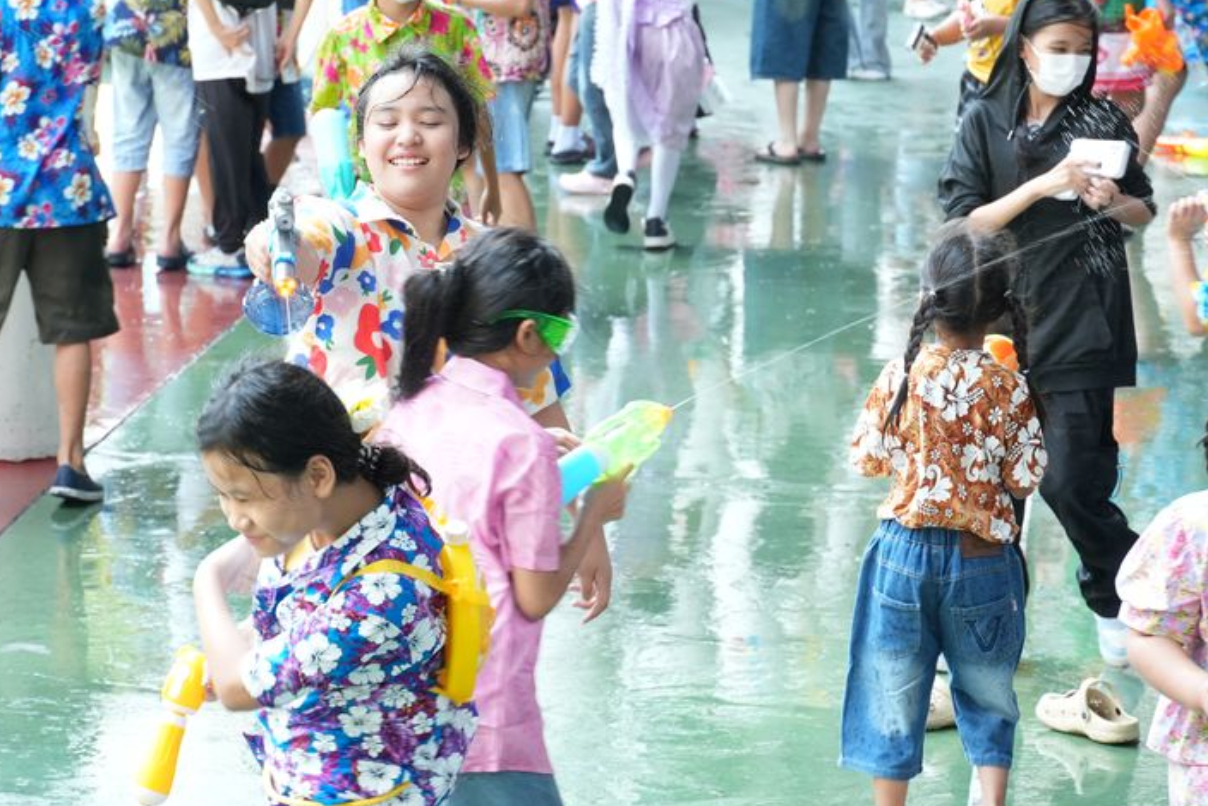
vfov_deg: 8.6
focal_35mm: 160
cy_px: 356
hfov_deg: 12.9
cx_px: 667
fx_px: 5361
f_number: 5.6
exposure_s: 1/125
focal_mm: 75
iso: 640
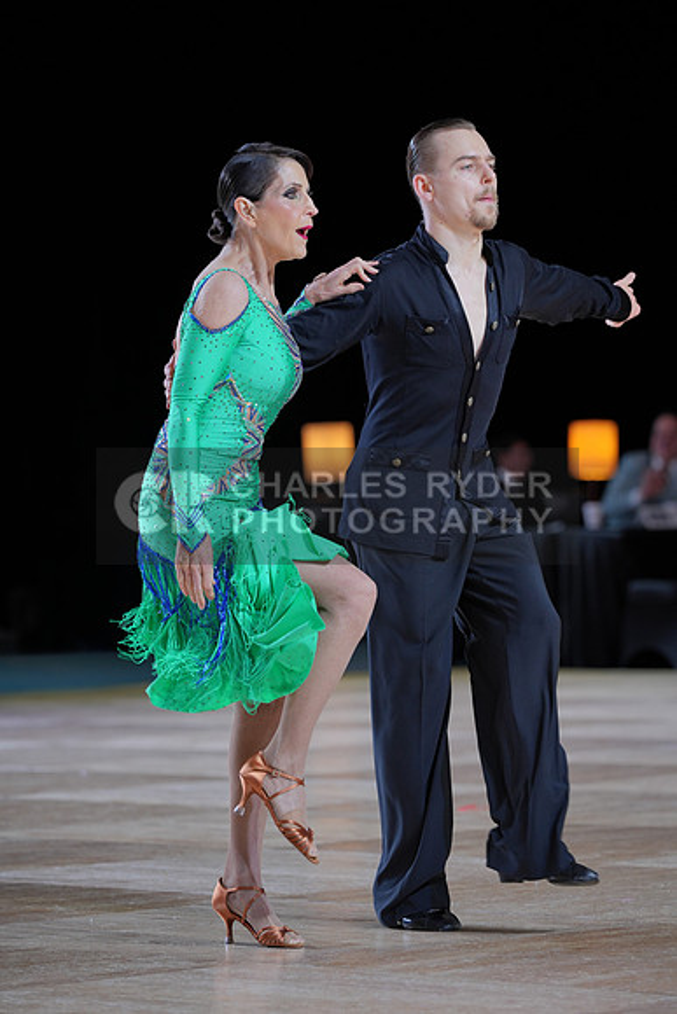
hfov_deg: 7.8
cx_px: 338
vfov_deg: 11.7
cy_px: 507
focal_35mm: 176
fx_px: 4961
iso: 500
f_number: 4
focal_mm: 176
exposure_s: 1/400
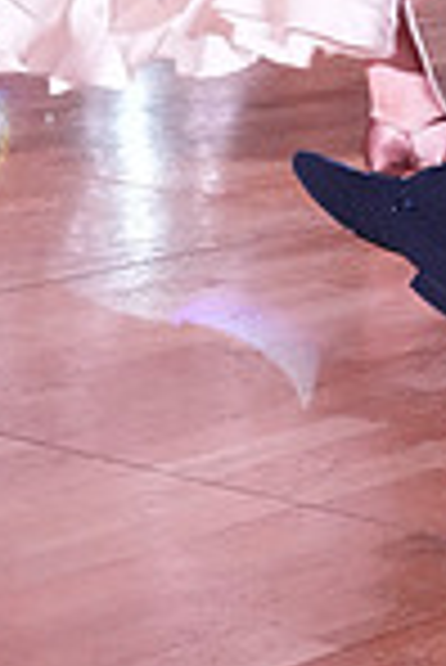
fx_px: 3189
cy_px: -369
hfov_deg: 7.9
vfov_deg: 11.4
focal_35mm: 172
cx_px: 520
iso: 4000
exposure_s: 1/320
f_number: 4.5
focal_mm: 44
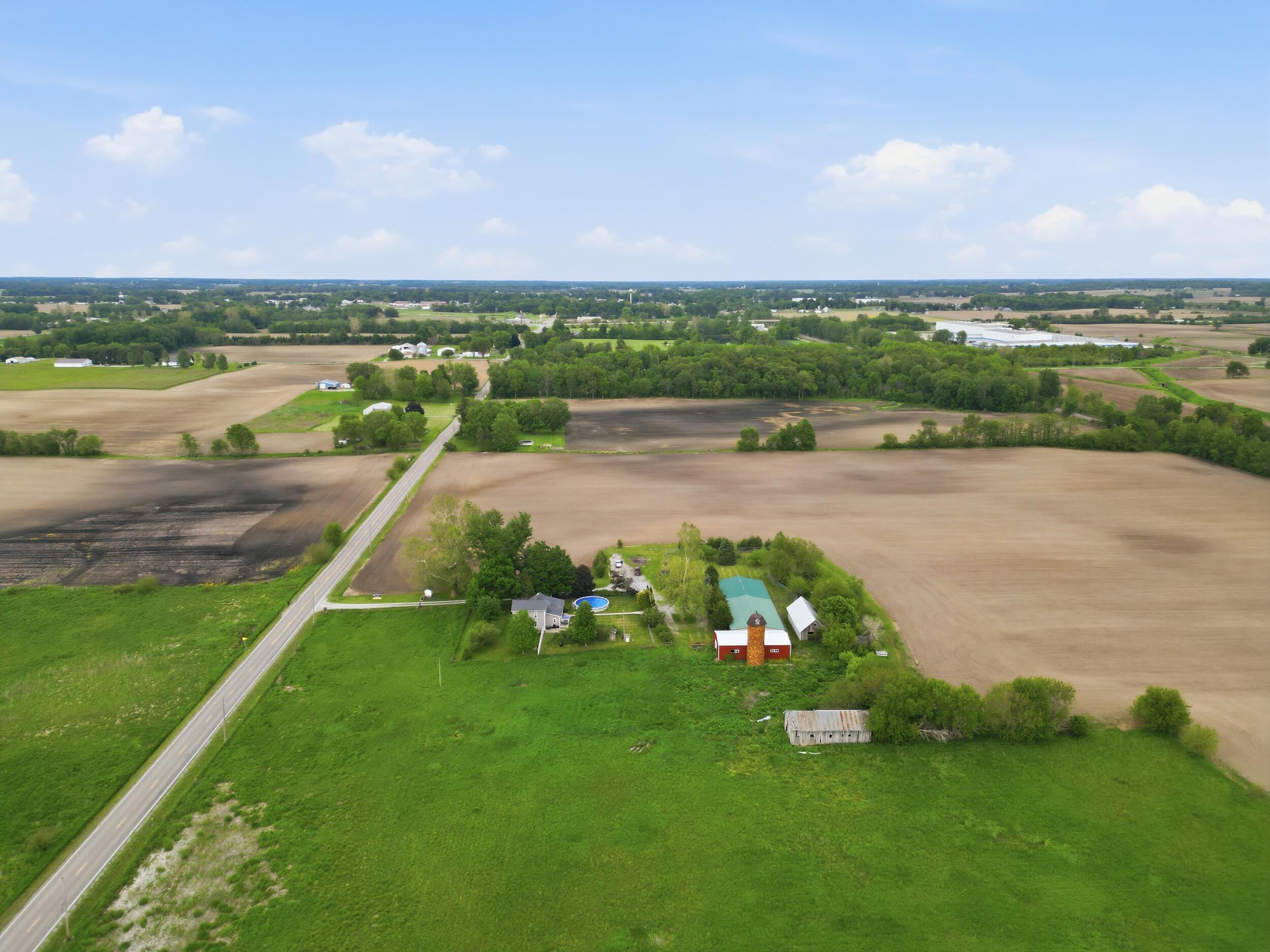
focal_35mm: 24
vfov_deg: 56.8
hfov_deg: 71.6
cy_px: 476
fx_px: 881
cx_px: 635
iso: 120
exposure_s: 1/1000
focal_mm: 6.7
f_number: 1.7
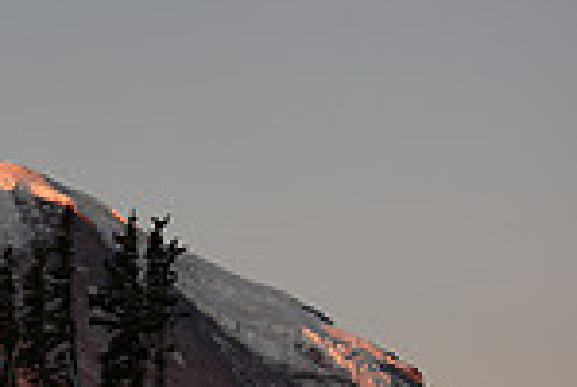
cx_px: -465
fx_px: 3742
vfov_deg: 5.9
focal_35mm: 233
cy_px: 319
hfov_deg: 8.5
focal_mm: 60
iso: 100
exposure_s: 1/80
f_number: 4.5
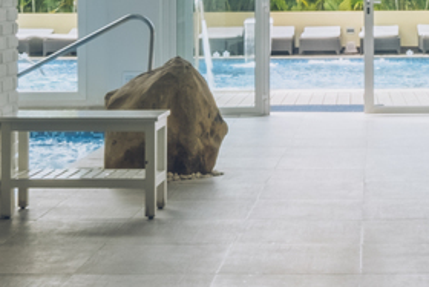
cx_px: 349
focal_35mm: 100
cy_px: -28
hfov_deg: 20.2
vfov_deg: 13.4
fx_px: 1192
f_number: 14
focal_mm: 12
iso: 320
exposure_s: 1/60
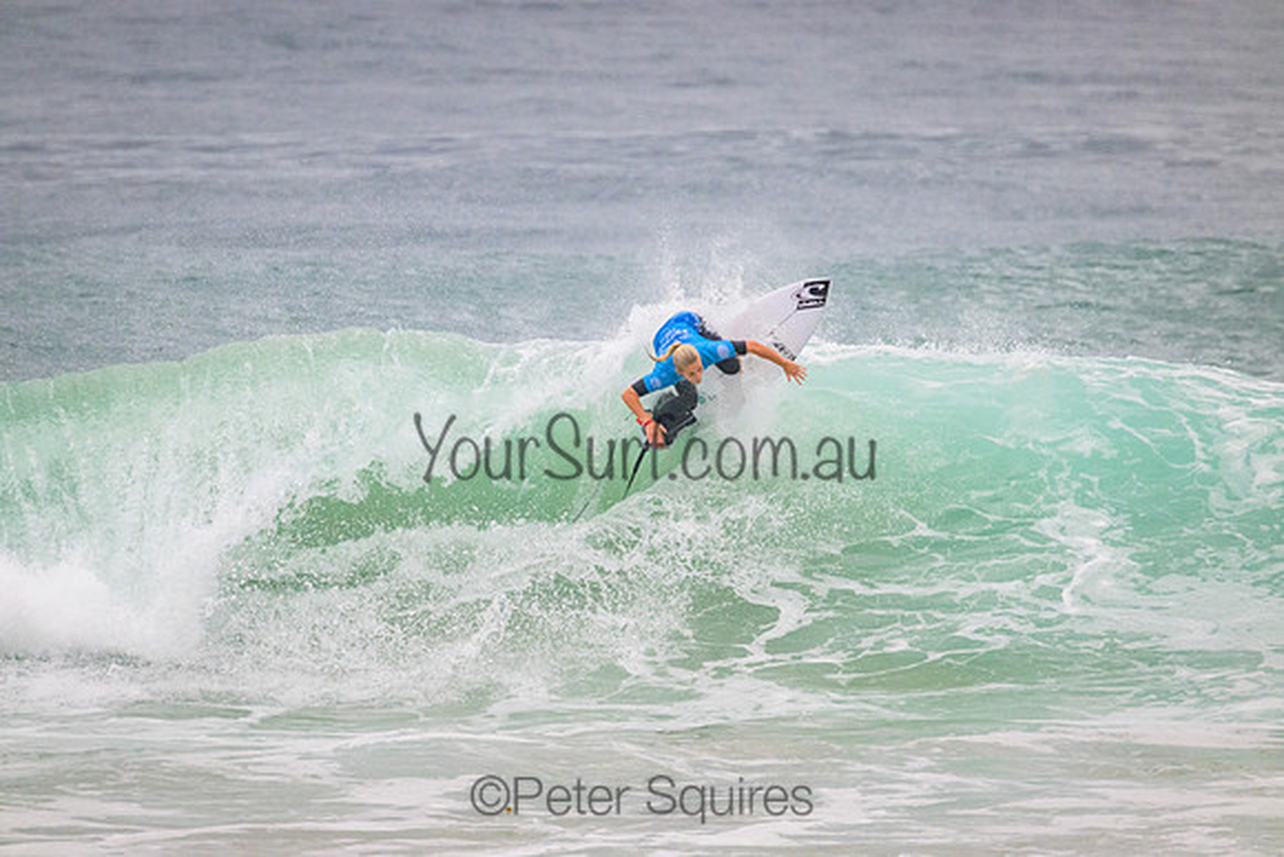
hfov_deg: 2.6
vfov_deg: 1.7
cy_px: 428
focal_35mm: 800
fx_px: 28539
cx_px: 642
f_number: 11
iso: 2500
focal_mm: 800
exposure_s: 1/2000
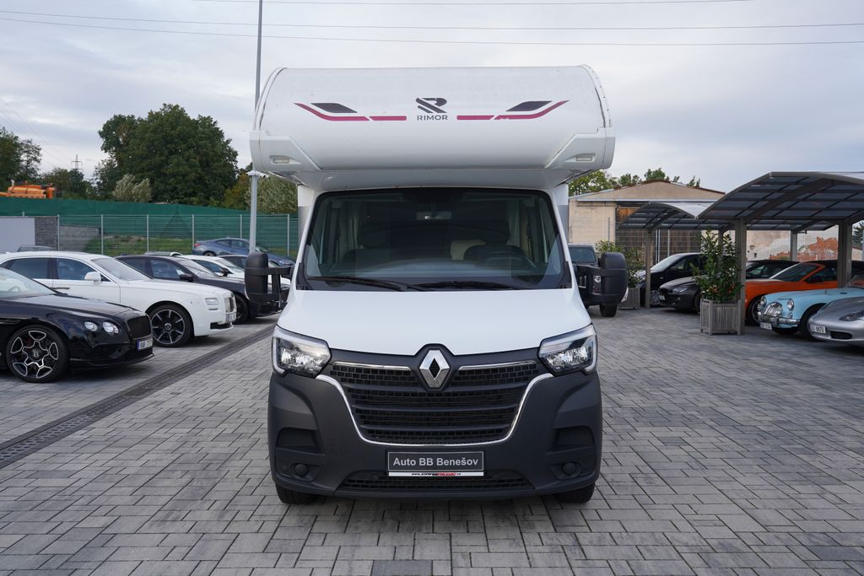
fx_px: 792
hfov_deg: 57.2
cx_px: 432
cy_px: 288
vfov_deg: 40.0
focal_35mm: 33
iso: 200
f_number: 6.3
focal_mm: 33
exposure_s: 1/200
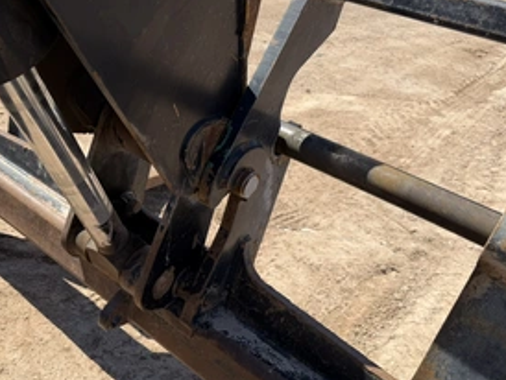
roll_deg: -8.9
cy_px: 194
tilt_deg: -32.4
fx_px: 512
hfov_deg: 51.8
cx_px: 175
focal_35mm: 35
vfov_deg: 40.8
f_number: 1.78
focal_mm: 6.76
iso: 80
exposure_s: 1/3279
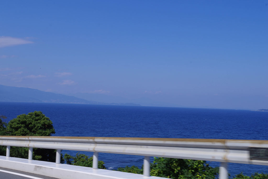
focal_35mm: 52
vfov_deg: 26.0
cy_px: 90
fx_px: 387
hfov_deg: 38.2
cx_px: 134
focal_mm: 35
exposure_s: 1/160
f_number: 11
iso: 100
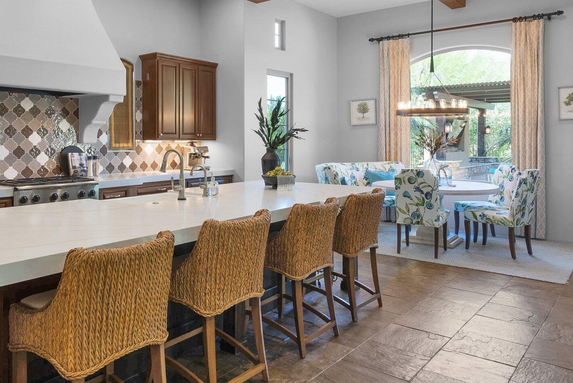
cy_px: 138
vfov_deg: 44.6
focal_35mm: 29
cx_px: 194
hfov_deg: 62.1
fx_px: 462
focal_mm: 20
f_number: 9
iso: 80
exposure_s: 1
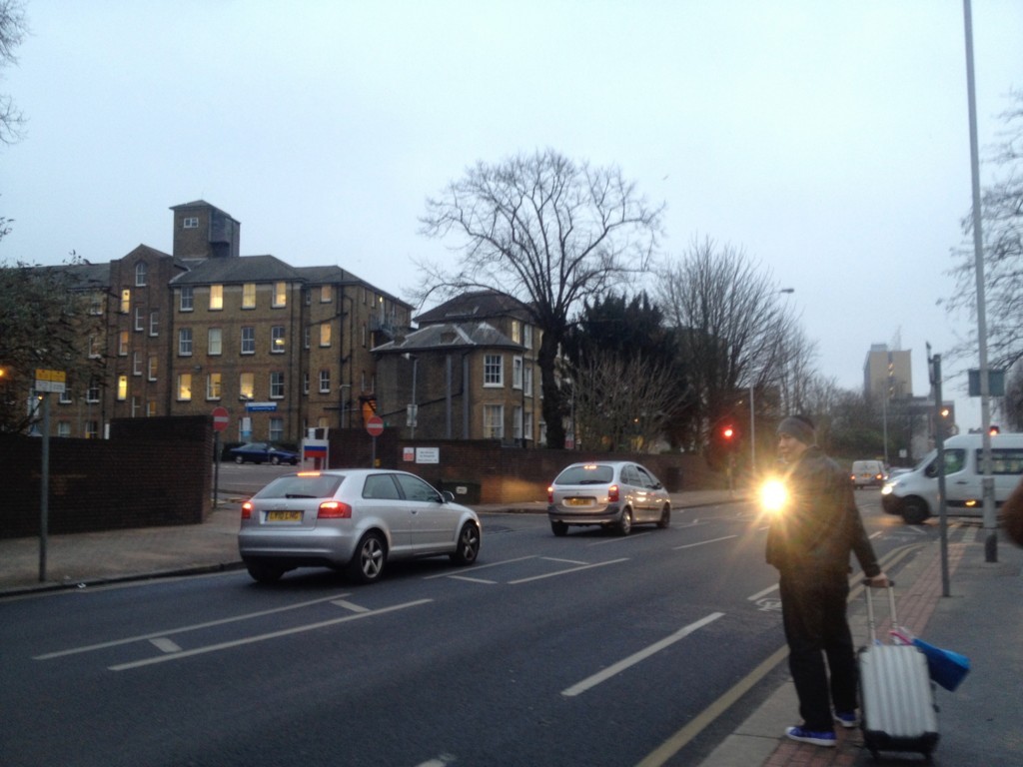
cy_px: 384
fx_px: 1034
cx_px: 512
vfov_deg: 40.7
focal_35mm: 35
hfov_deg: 52.6
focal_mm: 4.28
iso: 100
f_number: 2.4
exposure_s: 1/20
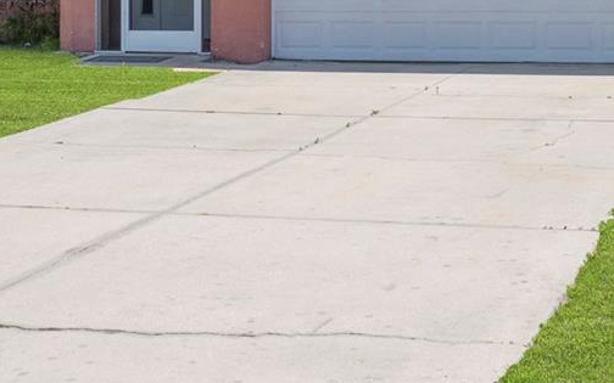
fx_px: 1623
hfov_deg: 21.4
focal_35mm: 97
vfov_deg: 13.3
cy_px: 4
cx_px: 275
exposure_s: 1/500
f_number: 8
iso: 100
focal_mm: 20
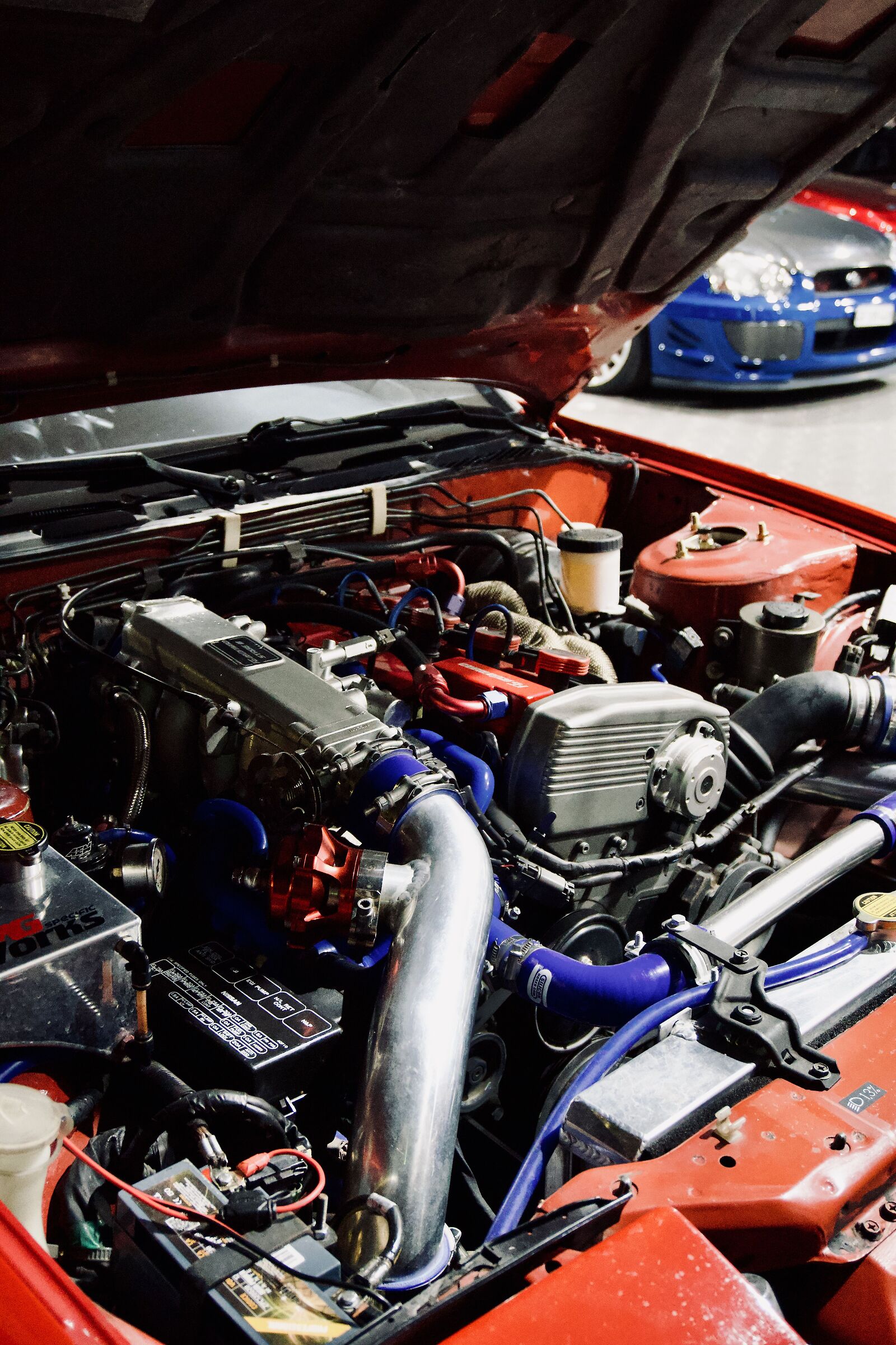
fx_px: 1400
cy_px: 672
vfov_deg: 51.3
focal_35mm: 38
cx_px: 448
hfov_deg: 35.5
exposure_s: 1/40
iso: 6400
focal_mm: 25
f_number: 4.5
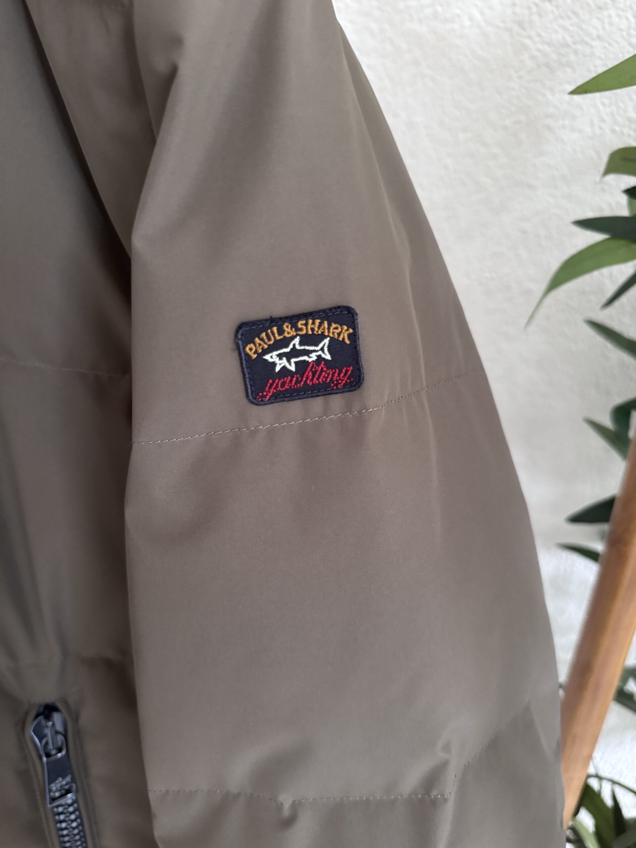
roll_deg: -3.0
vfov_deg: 71.6
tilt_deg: -17.3
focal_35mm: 24
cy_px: 424
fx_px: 588
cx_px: 318
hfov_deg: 56.8
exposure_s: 1/60
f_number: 1.78
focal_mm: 6.76
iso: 800
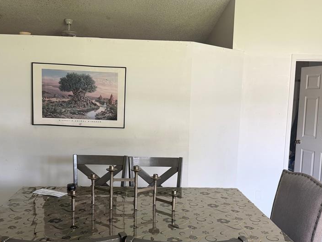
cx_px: 150
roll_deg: -1.0
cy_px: 137
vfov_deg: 40.6
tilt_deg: -7.8
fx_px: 326
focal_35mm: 35
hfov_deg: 52.6
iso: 200
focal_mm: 6.76
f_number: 1.78
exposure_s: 1/121
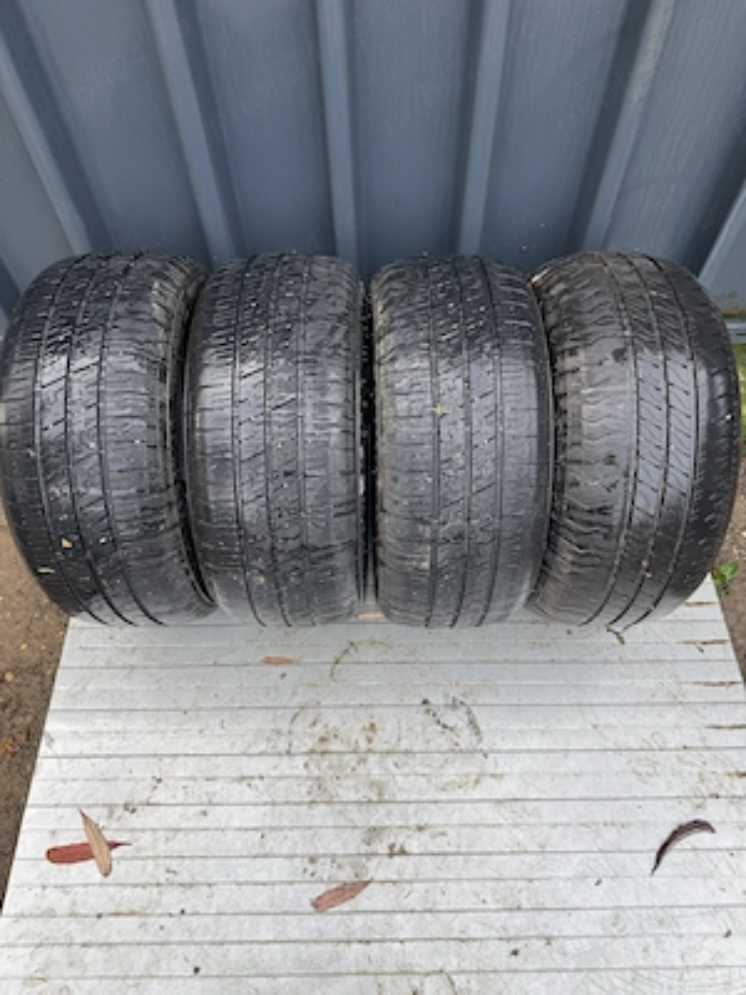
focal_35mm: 24
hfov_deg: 56.8
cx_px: 373
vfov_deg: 71.6
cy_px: 498
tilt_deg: -59.5
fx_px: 690
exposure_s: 1/121
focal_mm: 6.76
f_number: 1.78
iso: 64
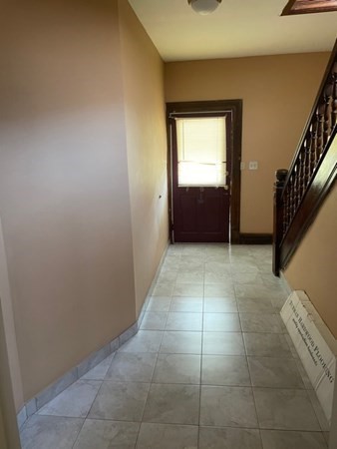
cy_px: 224
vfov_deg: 67.3
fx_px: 337
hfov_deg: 53.1
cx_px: 168
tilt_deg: -11.8
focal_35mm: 26
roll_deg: +3.0
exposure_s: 1/60
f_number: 1.6
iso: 250
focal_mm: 4.2
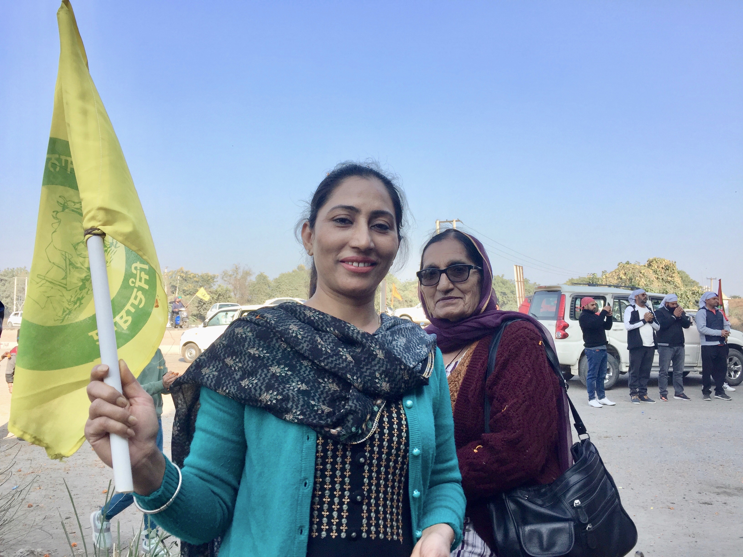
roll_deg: -1.0
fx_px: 622
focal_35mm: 29
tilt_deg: +4.6
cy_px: 278
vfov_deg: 48.2
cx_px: 372
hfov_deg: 61.7
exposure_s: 1/746
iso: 32
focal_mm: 4.15
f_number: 2.2
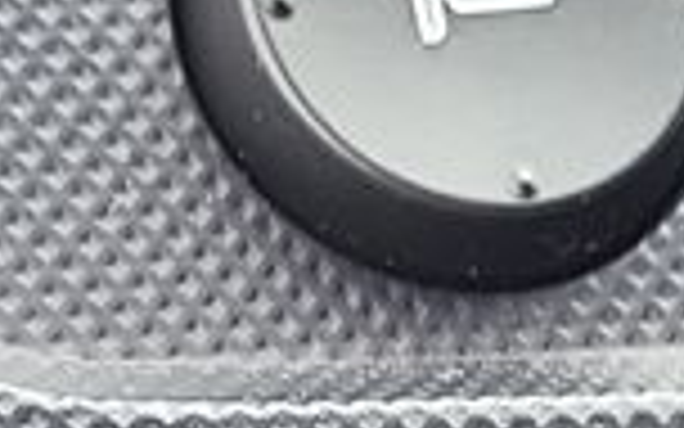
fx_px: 3598
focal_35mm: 193
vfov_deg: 6.3
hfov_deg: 10.8
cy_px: 1248
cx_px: 459
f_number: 1.69
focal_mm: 7.01
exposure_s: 1/100
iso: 164
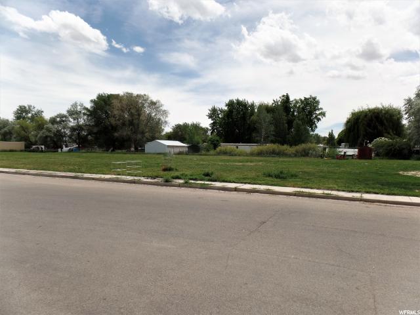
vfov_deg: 58.9
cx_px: 210
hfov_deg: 73.9
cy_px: 158
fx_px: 279
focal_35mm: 23
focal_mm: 4.1
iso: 80
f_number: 3.5
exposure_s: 1/1500
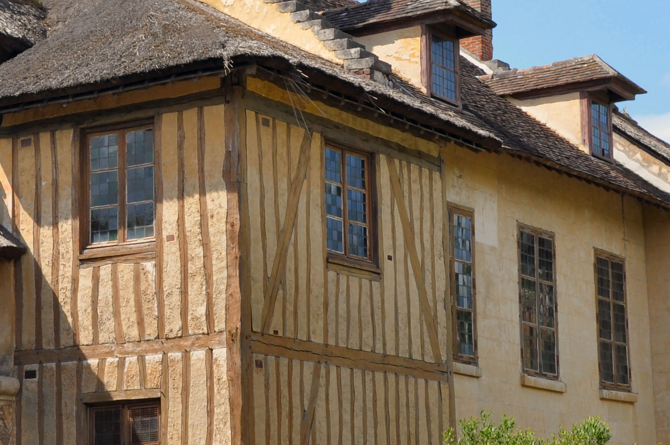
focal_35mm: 120
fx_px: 2231
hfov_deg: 17.0
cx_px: 182
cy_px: 247
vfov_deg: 11.4
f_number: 11
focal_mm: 32
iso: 200
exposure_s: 1/125
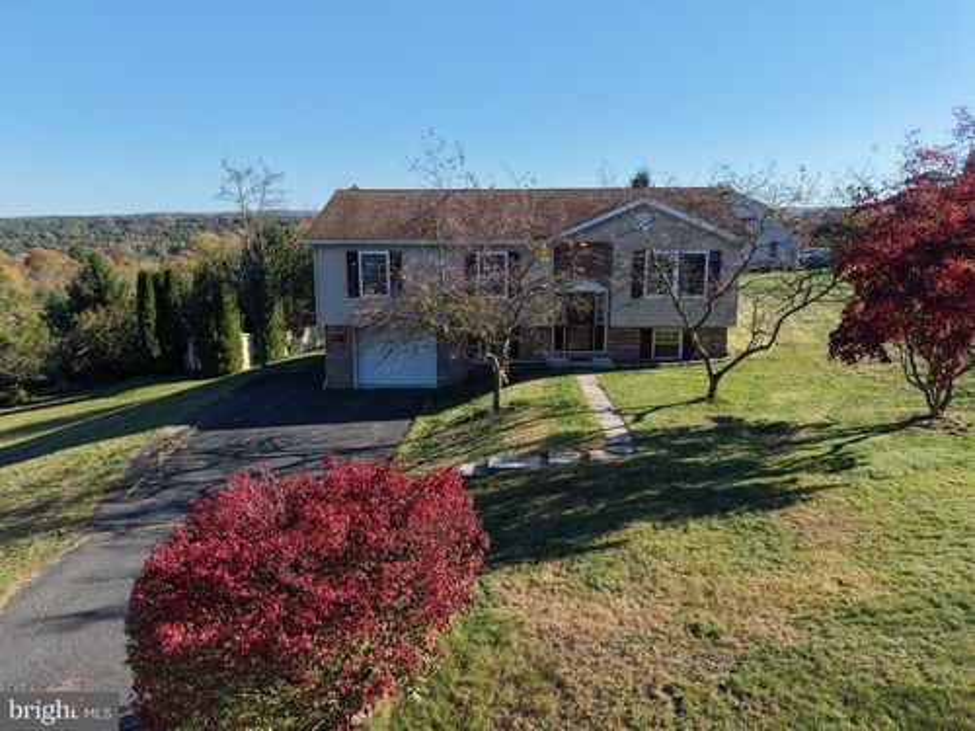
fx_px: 676
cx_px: 488
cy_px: 366
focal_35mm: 24
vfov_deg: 56.8
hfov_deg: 71.6
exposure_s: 1/5000
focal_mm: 8.67
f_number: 1.8
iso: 400
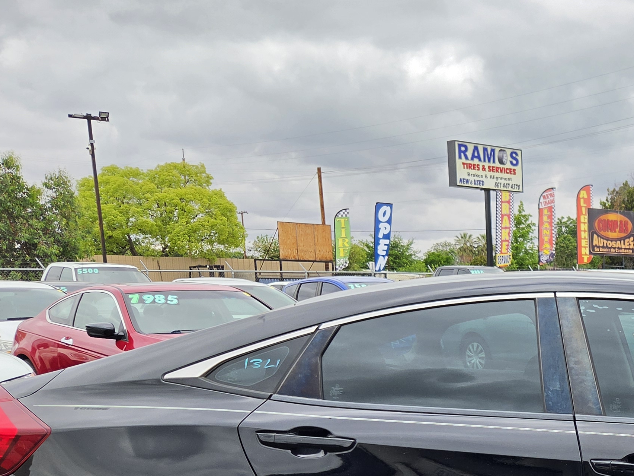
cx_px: 668
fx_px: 989
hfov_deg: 32.1
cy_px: 464
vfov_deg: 25.8
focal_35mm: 54
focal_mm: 5.4
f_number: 1.8
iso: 80
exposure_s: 1/2797
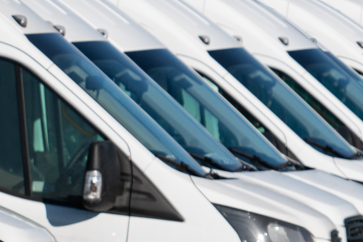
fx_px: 4709
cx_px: -189
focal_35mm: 467
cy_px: 166
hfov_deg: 4.4
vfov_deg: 2.9
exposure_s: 1/1600
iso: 250
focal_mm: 115
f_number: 8
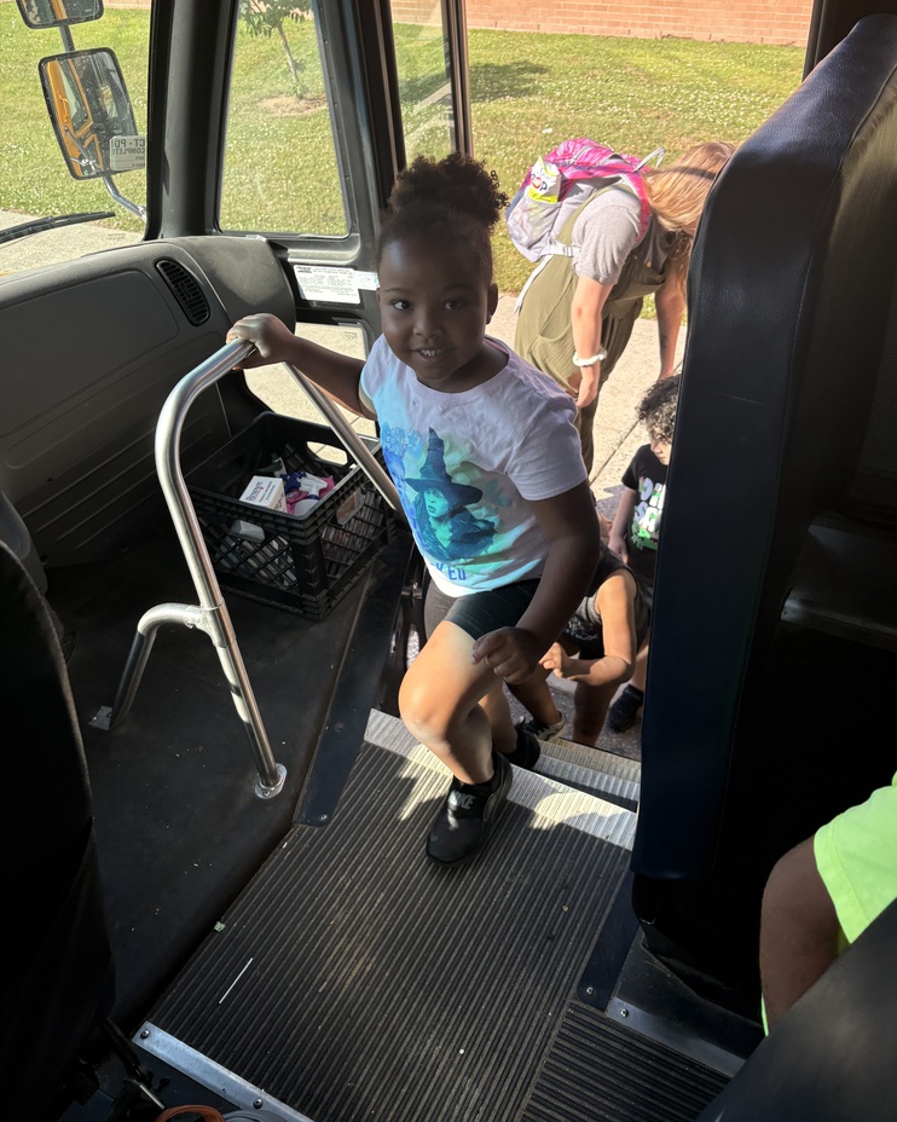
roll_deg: +2.9
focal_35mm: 28
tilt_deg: -33.8
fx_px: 929
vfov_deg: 62.2
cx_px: 461
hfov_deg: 51.5
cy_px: 534
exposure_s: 1/612
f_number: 1.6
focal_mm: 5.96
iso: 64
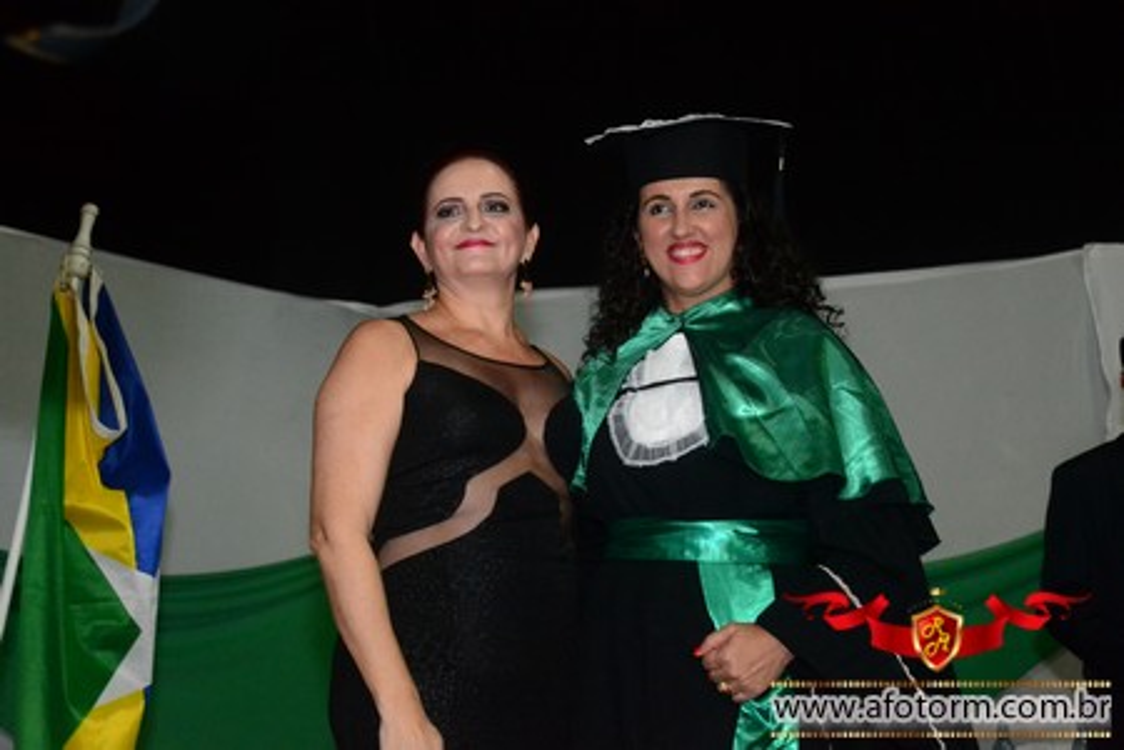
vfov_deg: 18.2
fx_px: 2341
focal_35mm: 75
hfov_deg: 27.0
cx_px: 562
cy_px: 375
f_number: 5.6
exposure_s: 1/80
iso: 3200
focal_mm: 50
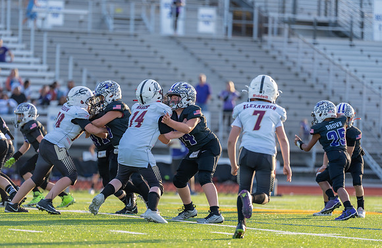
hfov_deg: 8.9
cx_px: 161
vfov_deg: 5.8
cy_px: 147
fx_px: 2451
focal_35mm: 233
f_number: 2.8
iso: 250
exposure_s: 1/1250
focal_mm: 200
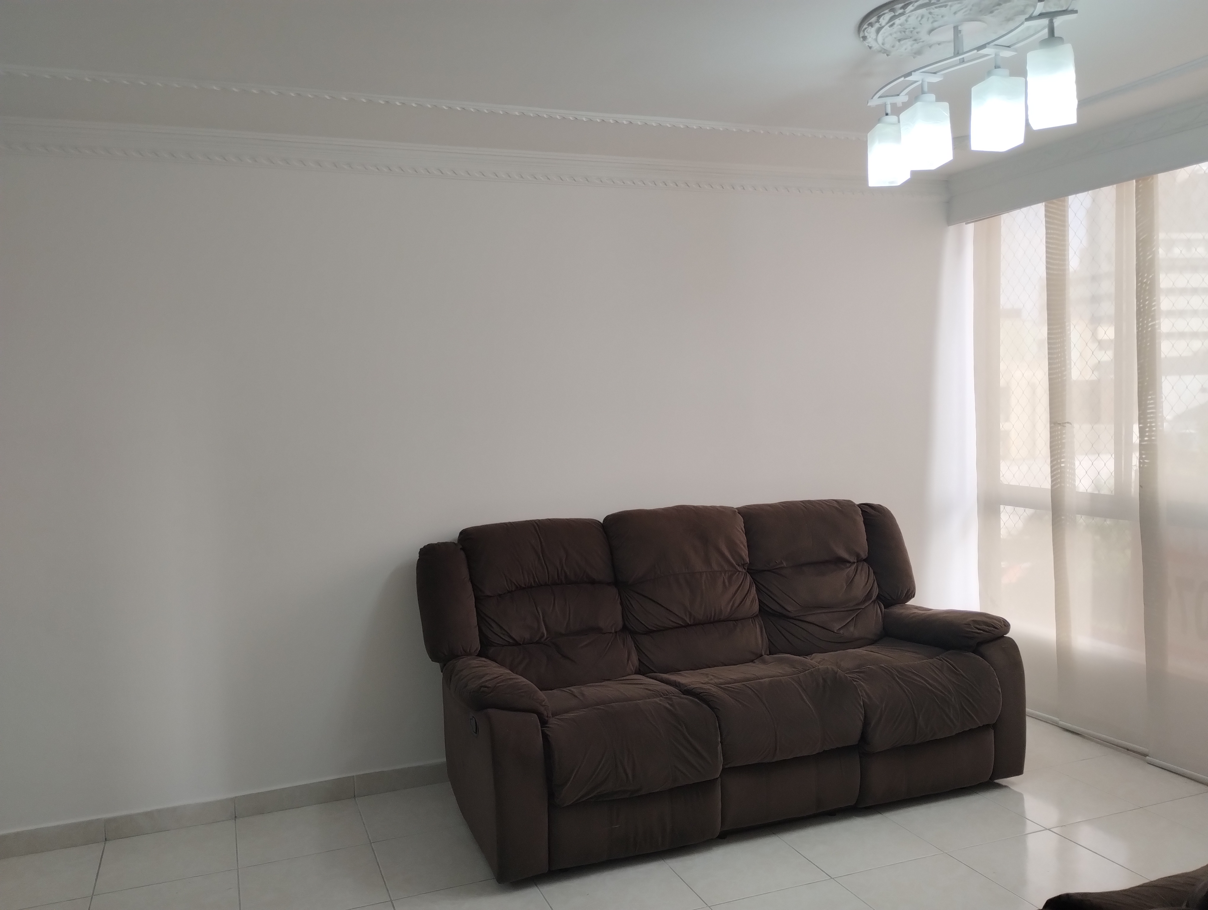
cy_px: 455
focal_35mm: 28
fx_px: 979
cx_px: 604
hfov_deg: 63.4
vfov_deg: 49.9
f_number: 1.8
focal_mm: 4.27
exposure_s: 1/40
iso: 163
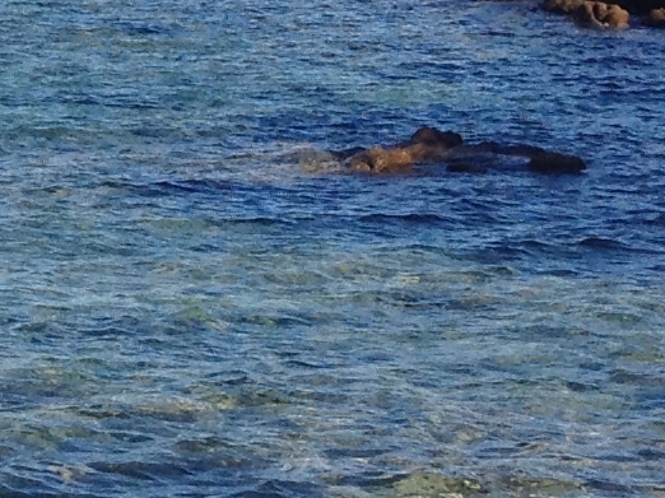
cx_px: -754
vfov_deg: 6.7
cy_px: -65
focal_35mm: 219
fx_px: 4205
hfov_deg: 8.5
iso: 64
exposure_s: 1/1493
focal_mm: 4.28
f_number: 2.4
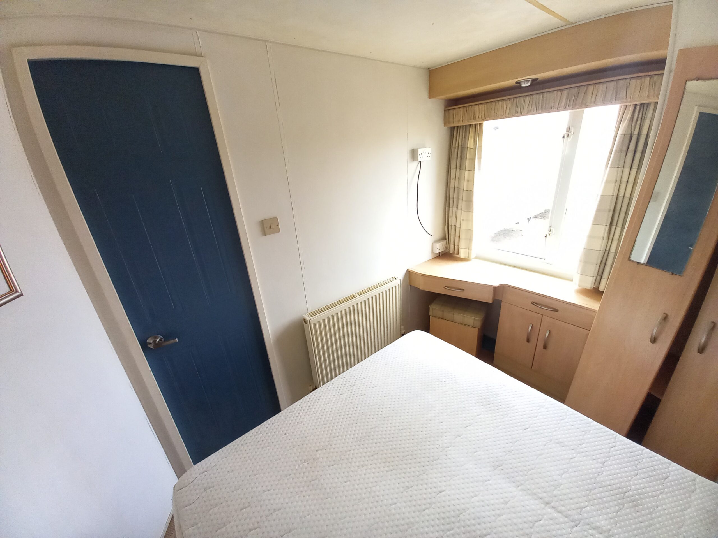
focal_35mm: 13
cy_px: 269
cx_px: 359
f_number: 2.2
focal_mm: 1.42
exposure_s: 1/50
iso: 125
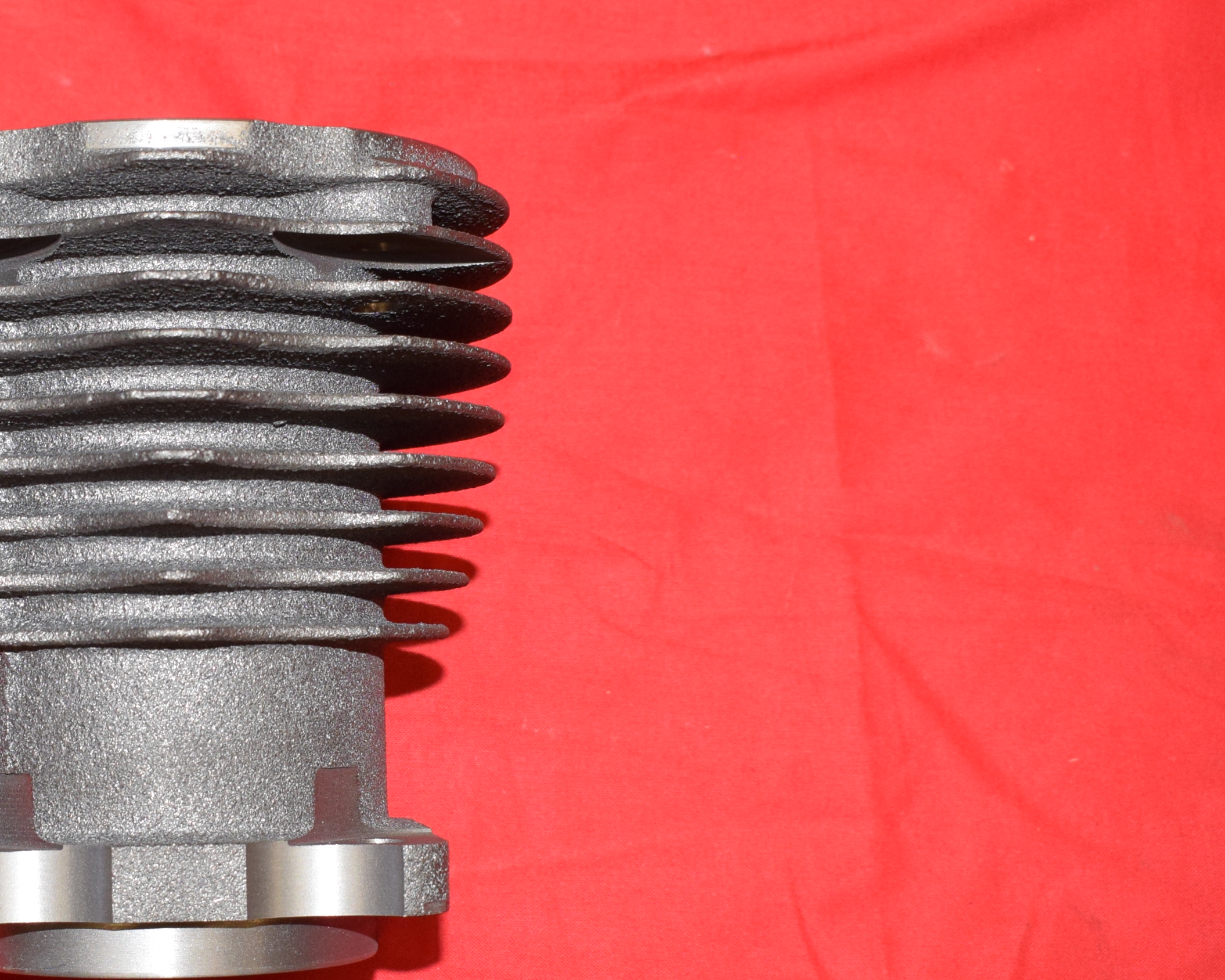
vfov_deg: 21.2
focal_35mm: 72
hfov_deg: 25.8
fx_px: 2610
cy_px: 557
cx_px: 206
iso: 800
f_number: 5.6
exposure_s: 1/125
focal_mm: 24
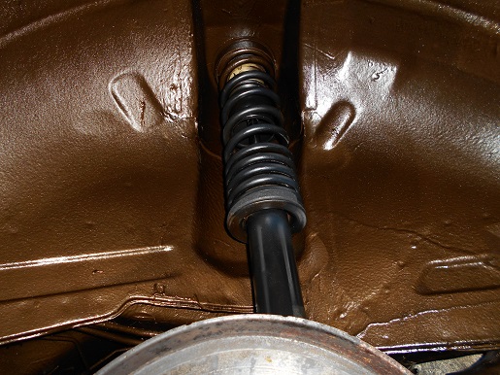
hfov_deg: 67.3
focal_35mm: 26
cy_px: 188
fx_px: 375
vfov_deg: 53.0
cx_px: 250
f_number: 3.2
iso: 80
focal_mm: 4.6
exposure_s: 1/25
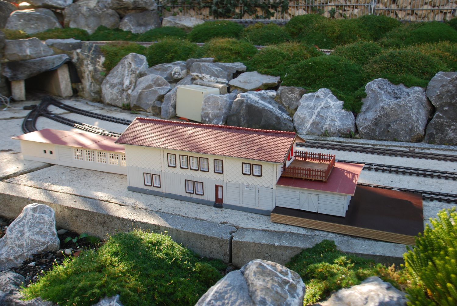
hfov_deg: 57.2
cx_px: 228
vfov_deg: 40.1
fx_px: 419
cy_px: 153
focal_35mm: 33
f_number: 5.6
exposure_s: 1/125
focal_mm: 22
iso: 200
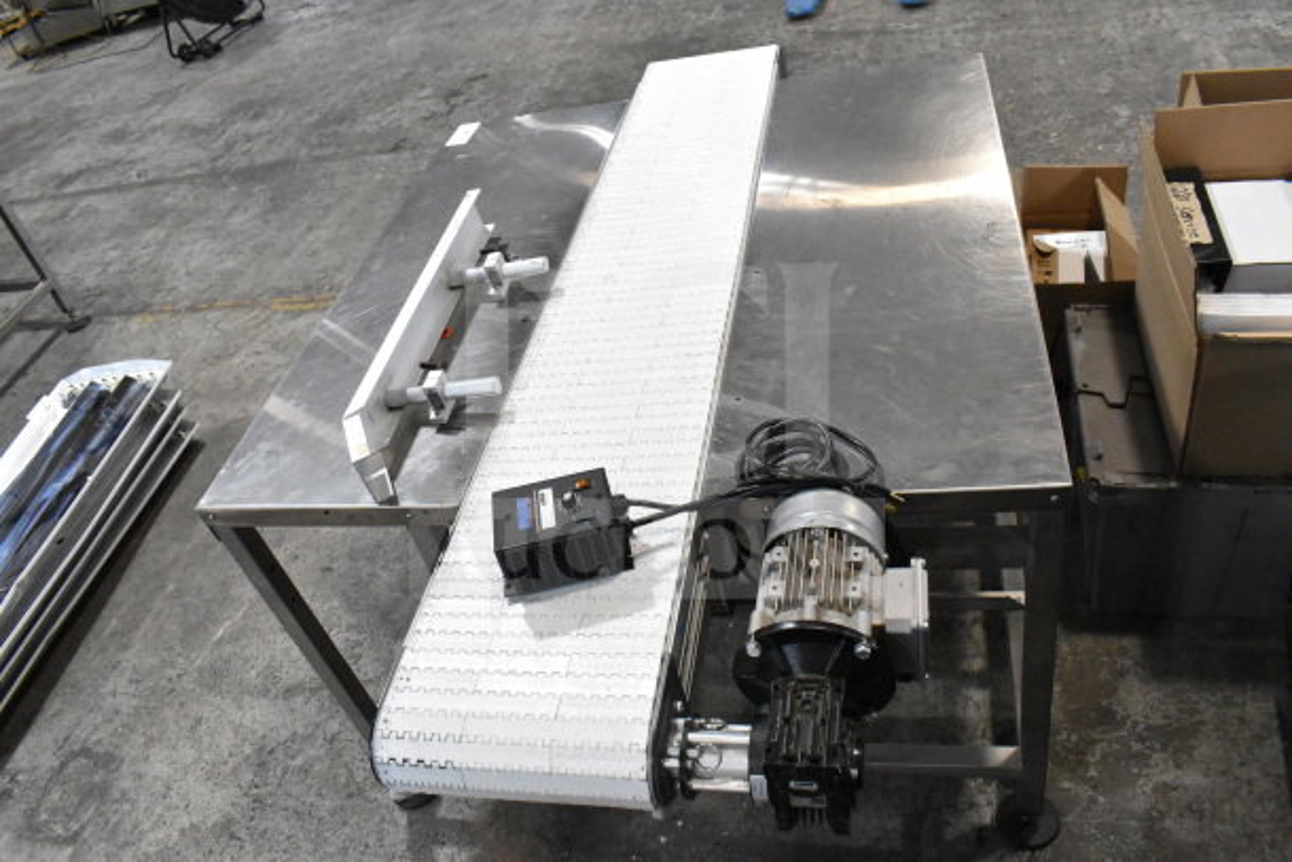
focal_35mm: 27
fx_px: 969
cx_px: 646
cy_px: 431
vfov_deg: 48.0
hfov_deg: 67.4
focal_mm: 18
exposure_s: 1/400
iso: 6400
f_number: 10
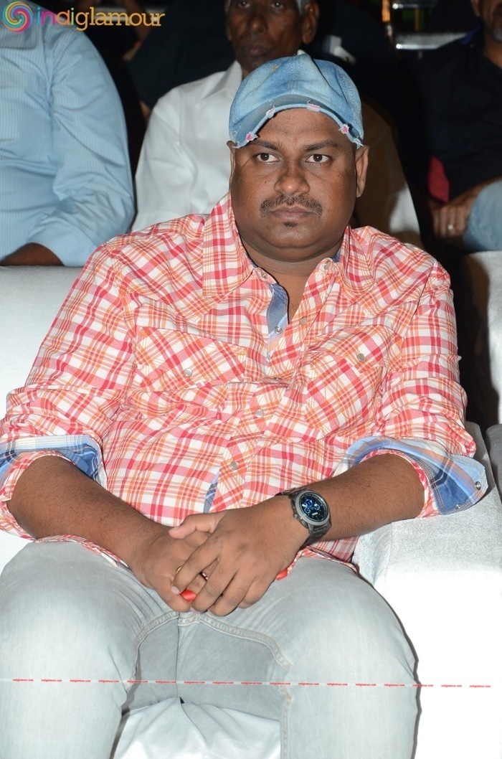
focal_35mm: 147
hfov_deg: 9.3
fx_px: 3091
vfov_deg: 14.0
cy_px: 380
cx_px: 251
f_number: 6.3
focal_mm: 98
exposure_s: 1/125
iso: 500
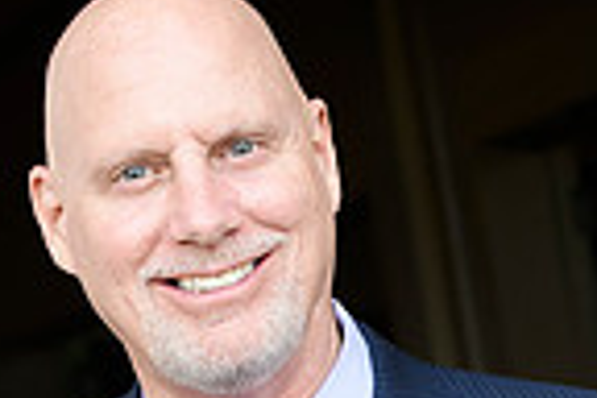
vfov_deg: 9.3
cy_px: 694
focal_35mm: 141
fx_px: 2338
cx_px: 439
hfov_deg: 14.5
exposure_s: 1/640
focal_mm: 35
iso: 1000
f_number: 2.8
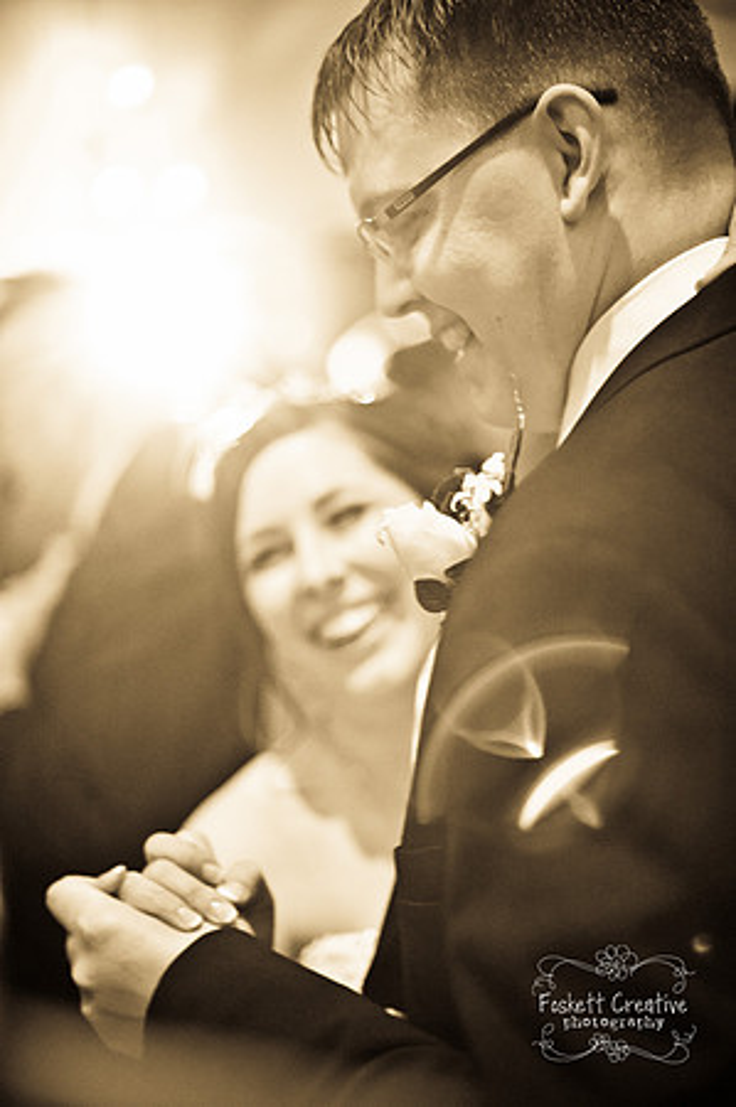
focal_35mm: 50
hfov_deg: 26.9
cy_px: 554
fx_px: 1537
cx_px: 368
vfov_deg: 39.6
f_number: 1.4
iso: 3200
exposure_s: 1/60
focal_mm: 50
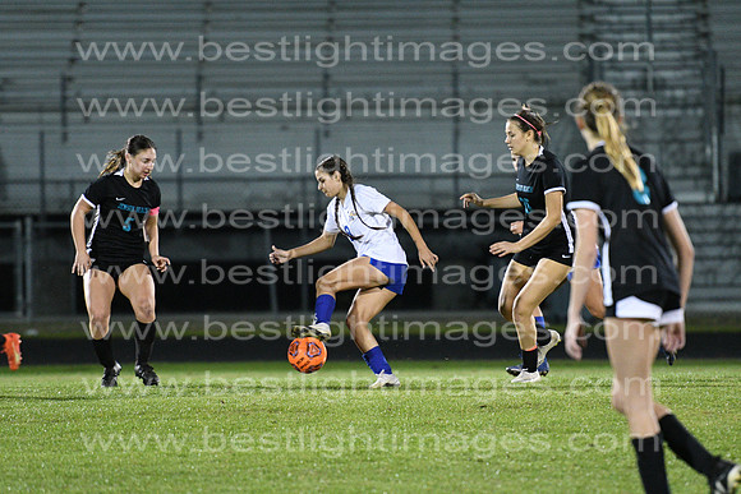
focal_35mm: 300
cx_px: 370
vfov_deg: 4.6
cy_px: 247
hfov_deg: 6.9
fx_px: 6176
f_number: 2.8
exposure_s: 1/800
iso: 6400
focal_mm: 200
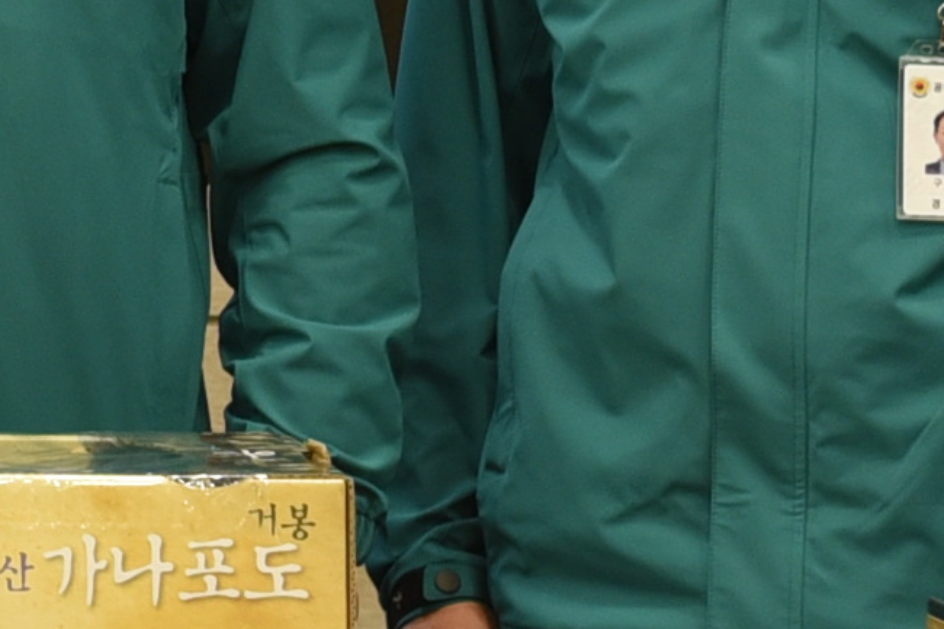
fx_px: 10197
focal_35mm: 389
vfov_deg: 3.5
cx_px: -1494
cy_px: -498
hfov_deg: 5.1
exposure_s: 1/200
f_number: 4.5
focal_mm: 56
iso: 800
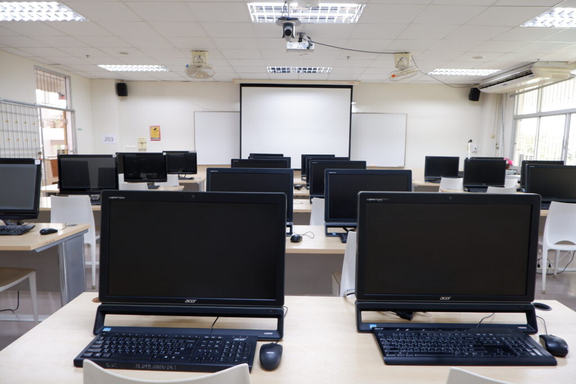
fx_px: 368
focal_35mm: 23
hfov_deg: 76.1
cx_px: 288
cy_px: 192
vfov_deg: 55.1
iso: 320
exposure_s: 1/34
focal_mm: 15
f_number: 3.5
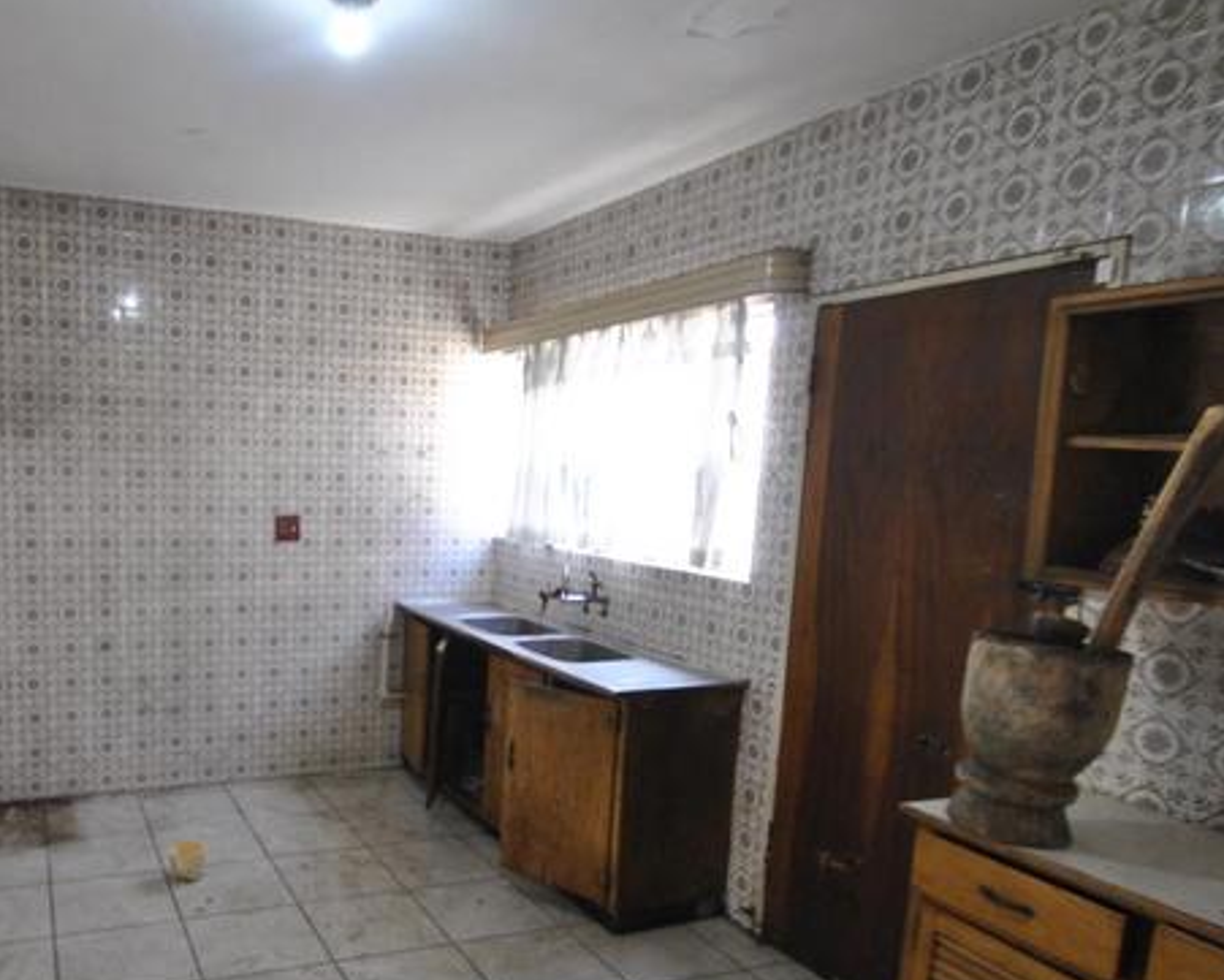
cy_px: 569
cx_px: 383
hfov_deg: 65.8
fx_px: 906
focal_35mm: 25
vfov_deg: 56.5
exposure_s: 1/60
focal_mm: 10
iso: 500
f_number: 3.5
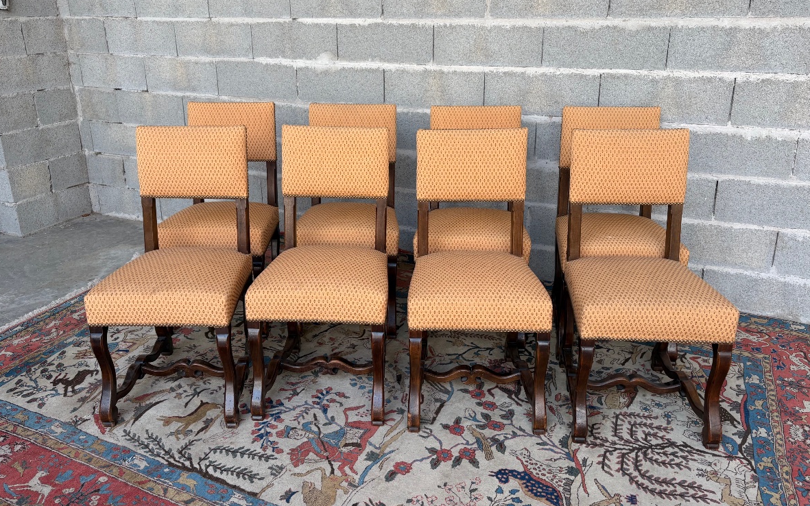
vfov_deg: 44.3
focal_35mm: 28
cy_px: 202
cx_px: 404
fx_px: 618
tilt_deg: -17.7
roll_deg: +0.7
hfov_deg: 66.5
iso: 50
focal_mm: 5.96
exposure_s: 1/341
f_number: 1.6
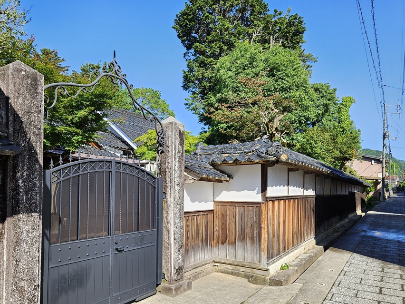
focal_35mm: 27
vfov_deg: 51.2
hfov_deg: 65.2
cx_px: 186
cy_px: 175
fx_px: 316
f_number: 1.8
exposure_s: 1/643
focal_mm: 5.4
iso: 25
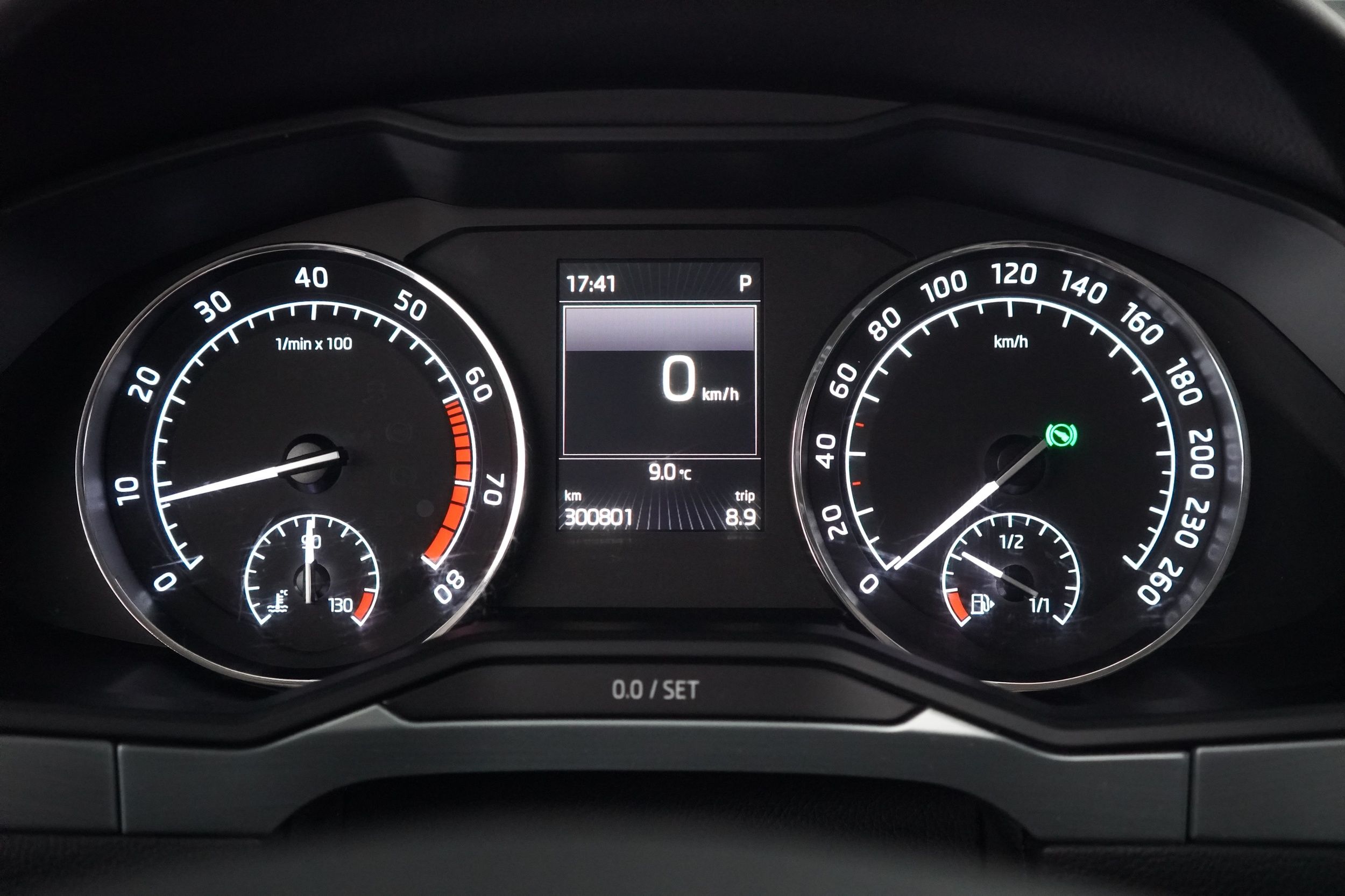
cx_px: 672
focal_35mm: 42
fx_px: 1569
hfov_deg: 46.4
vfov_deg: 31.9
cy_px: 448
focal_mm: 28
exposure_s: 1/60
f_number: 3.5
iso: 12800
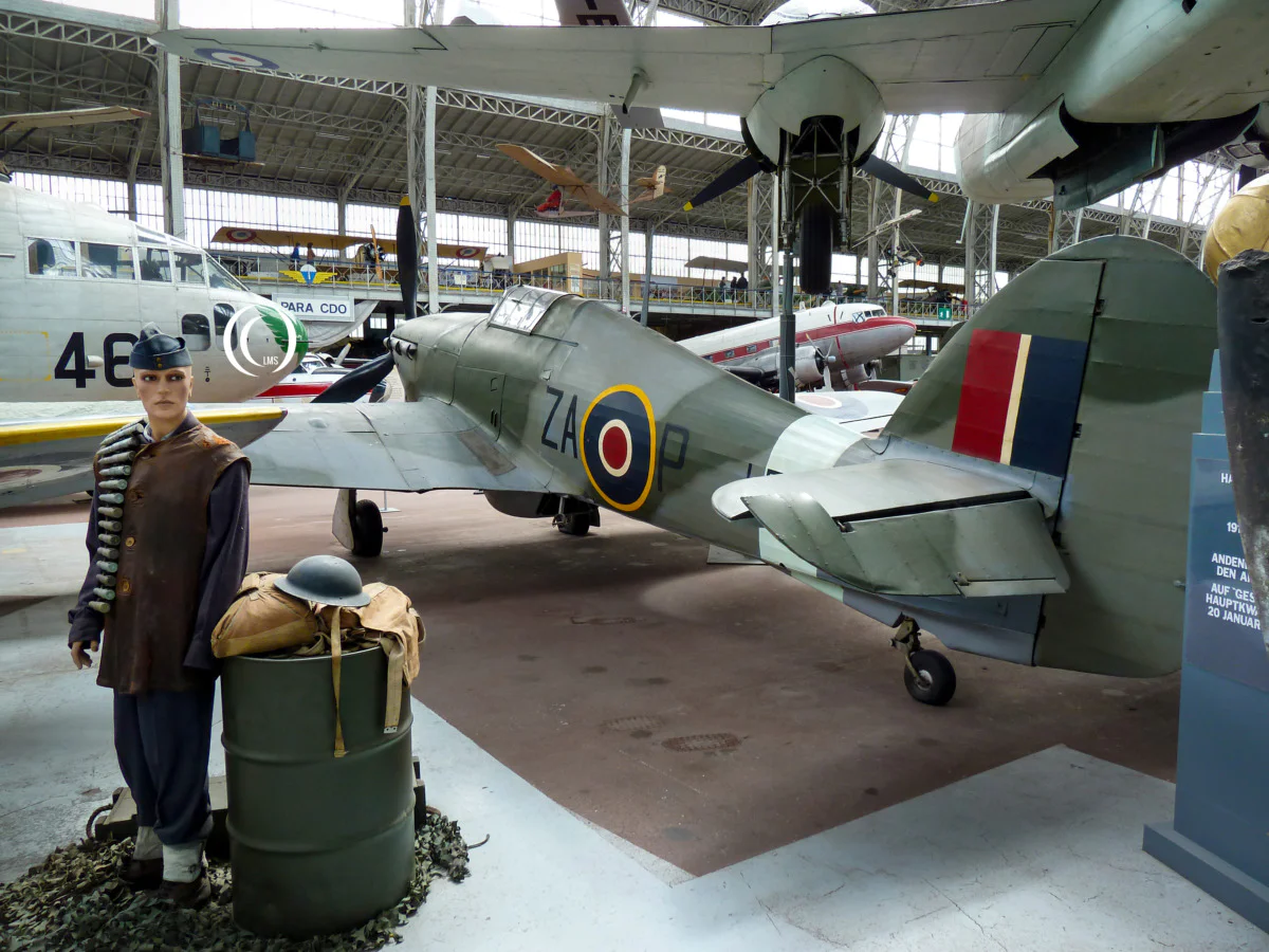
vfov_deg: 54.9
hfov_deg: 69.4
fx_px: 916
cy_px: 476
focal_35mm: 25
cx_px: 634
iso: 80
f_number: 3.3
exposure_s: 1/30
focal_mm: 4.1
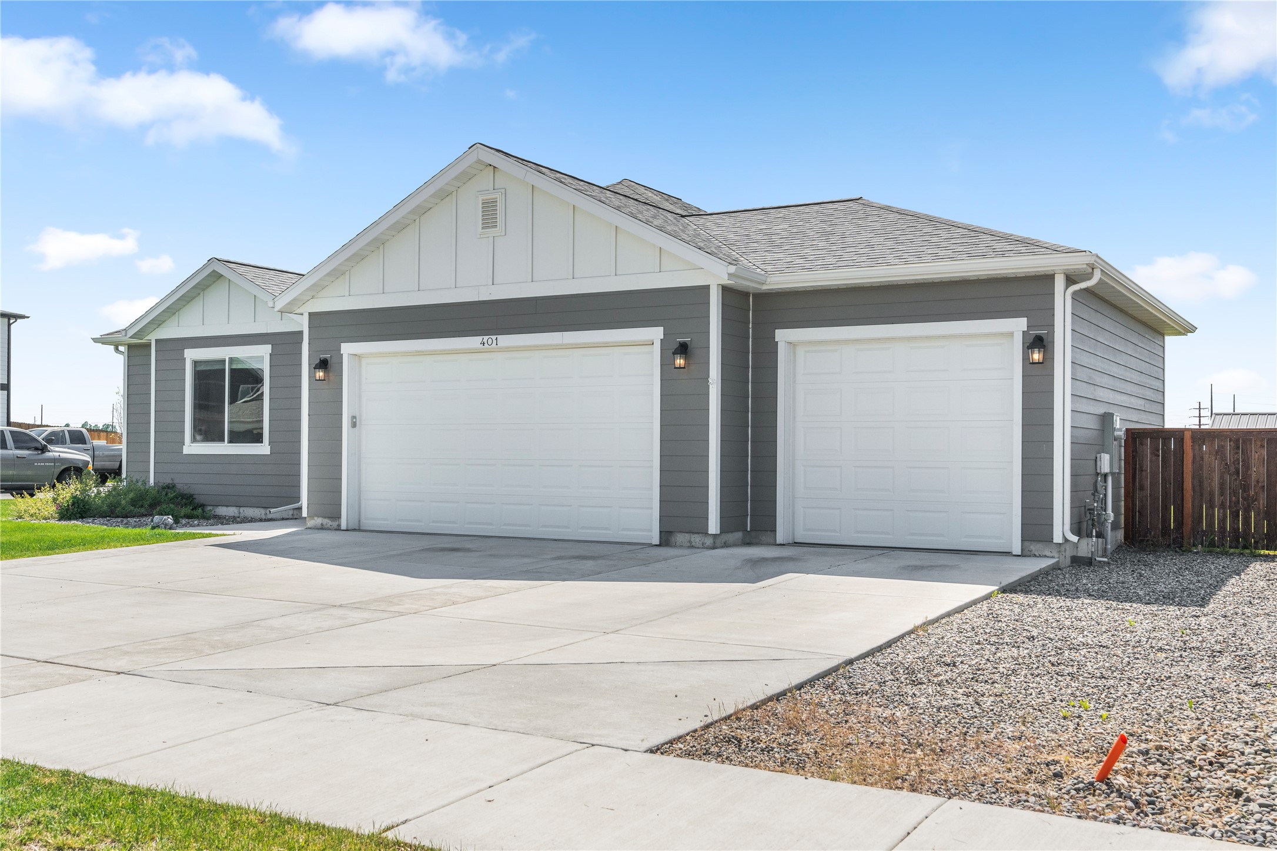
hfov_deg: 54.4
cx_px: 638
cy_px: 426
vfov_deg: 37.9
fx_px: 1241
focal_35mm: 35
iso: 500
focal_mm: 35
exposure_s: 1/2000
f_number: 7.1
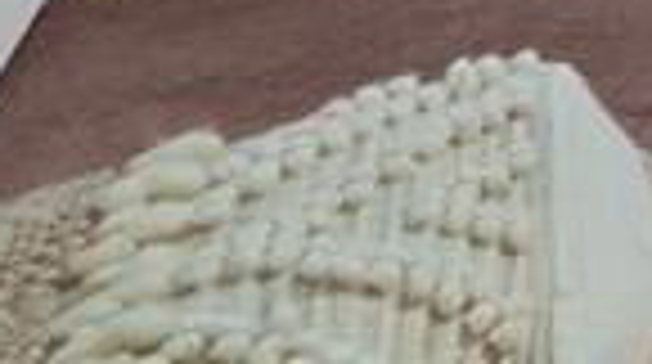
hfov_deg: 10.5
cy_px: -1047
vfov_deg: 8.3
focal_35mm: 89
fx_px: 1536
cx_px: 2100
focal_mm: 12
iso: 640
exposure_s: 2
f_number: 9
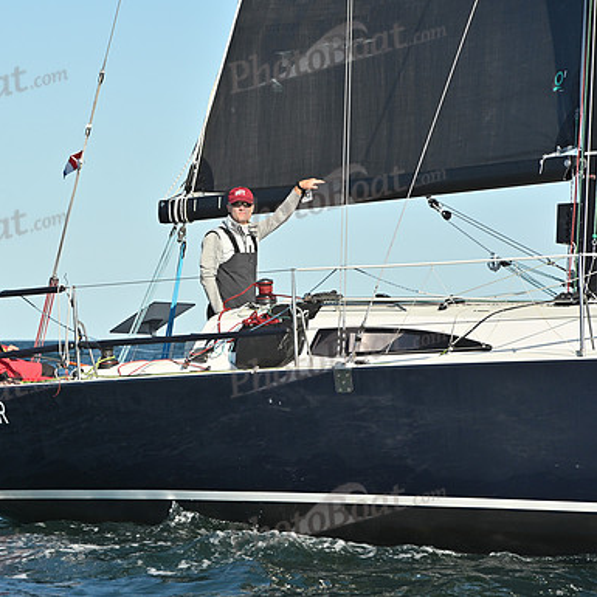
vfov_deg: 7.0
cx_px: 149
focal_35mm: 250
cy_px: 298
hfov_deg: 7.0
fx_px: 4878
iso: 320
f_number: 8
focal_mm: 195
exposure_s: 1/1250
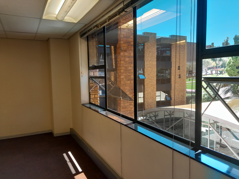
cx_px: 120
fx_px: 186
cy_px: 90
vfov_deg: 51.4
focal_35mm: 27
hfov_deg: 65.3
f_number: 1.8
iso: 64
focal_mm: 4
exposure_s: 1/60
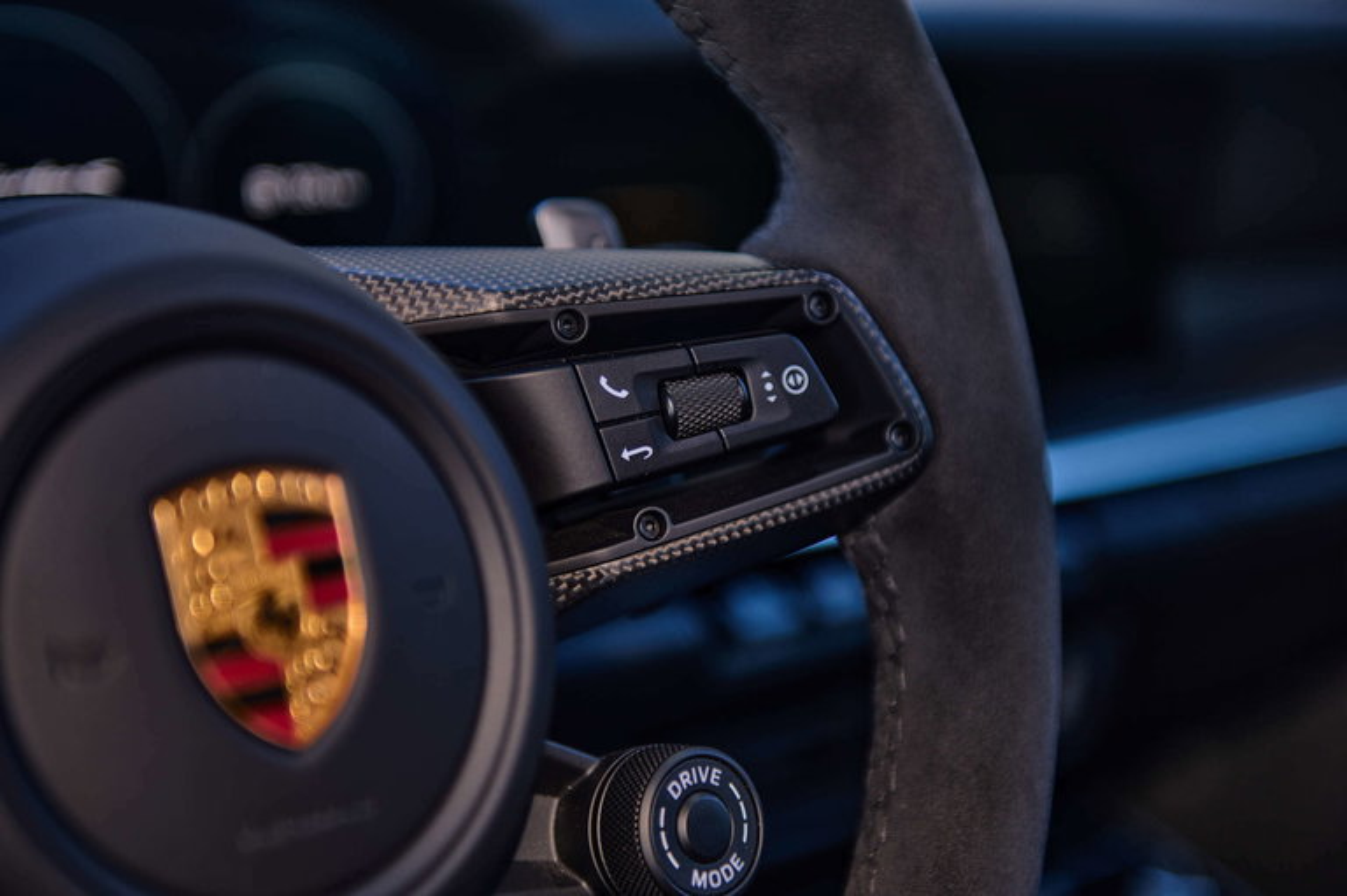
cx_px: 674
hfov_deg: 28.9
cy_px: 448
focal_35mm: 70
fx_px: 2617
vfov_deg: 19.4
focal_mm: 70
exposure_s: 1/125
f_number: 2.8
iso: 160
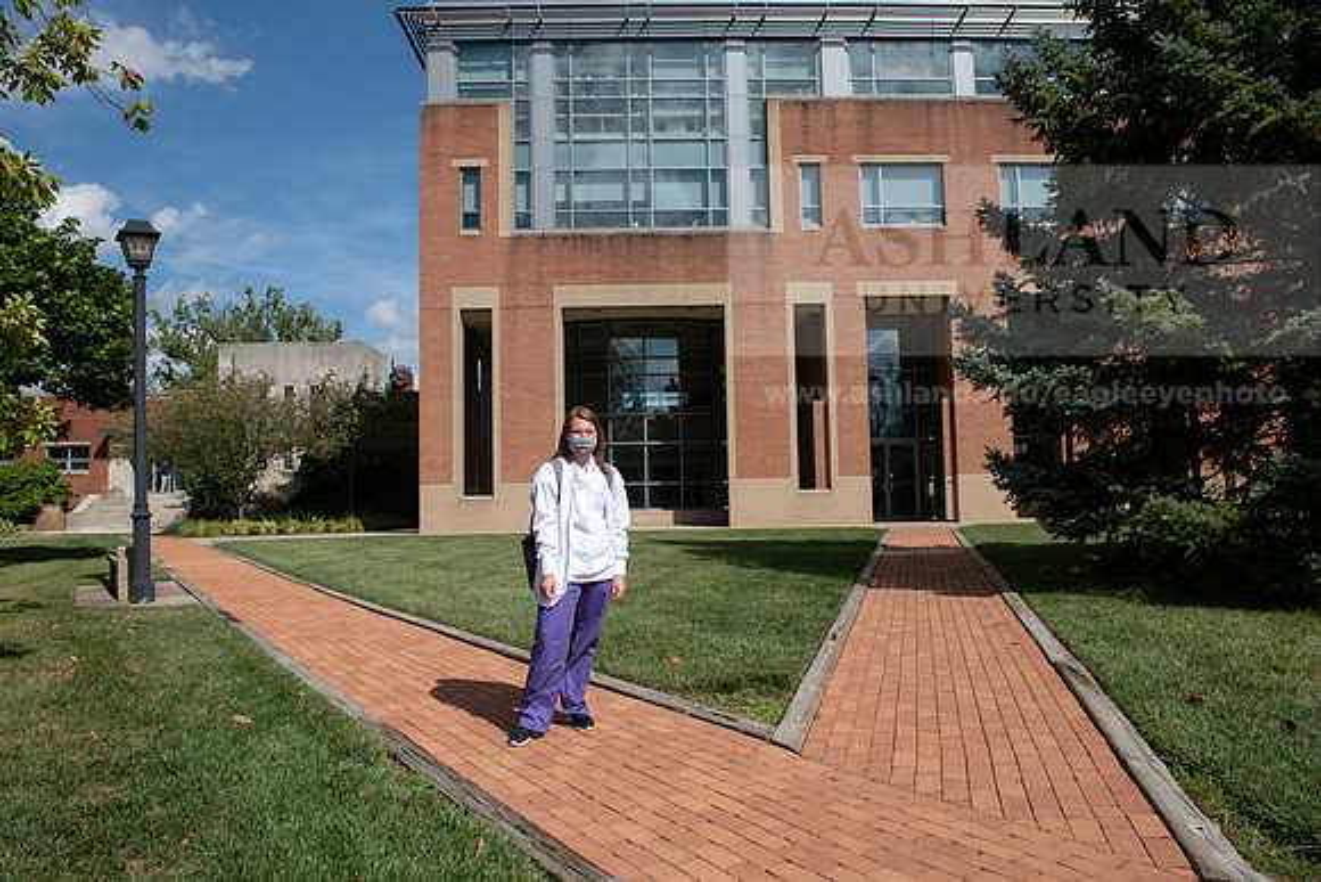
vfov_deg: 53.2
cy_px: 441
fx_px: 881
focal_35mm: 24
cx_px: 660
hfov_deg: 73.7
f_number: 5.6
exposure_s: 1/500
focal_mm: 24
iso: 100
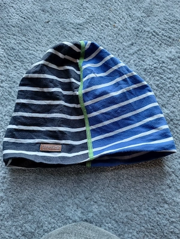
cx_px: 90
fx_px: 180
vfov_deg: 67.3
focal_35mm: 26
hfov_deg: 53.1
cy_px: 120
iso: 250
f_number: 1.8
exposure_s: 1/100
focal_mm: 5.4
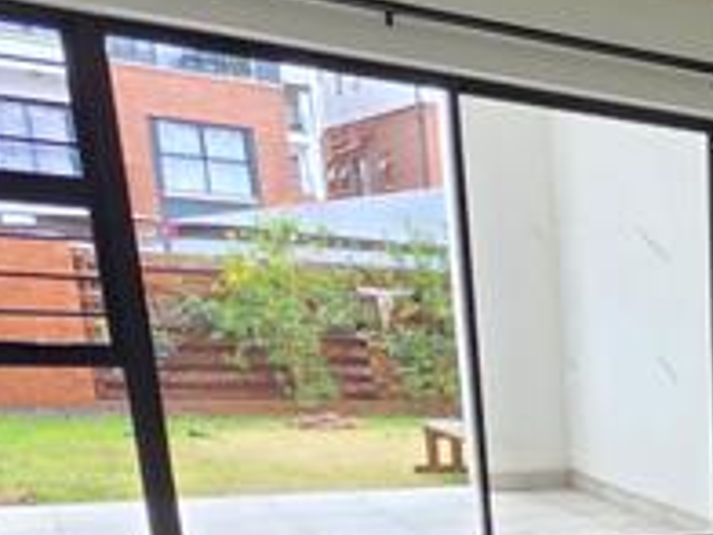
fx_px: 1092
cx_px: 1084
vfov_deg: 24.2
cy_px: 691
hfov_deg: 26.0
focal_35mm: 53
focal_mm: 2.2
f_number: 1.9
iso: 200
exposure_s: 1/359
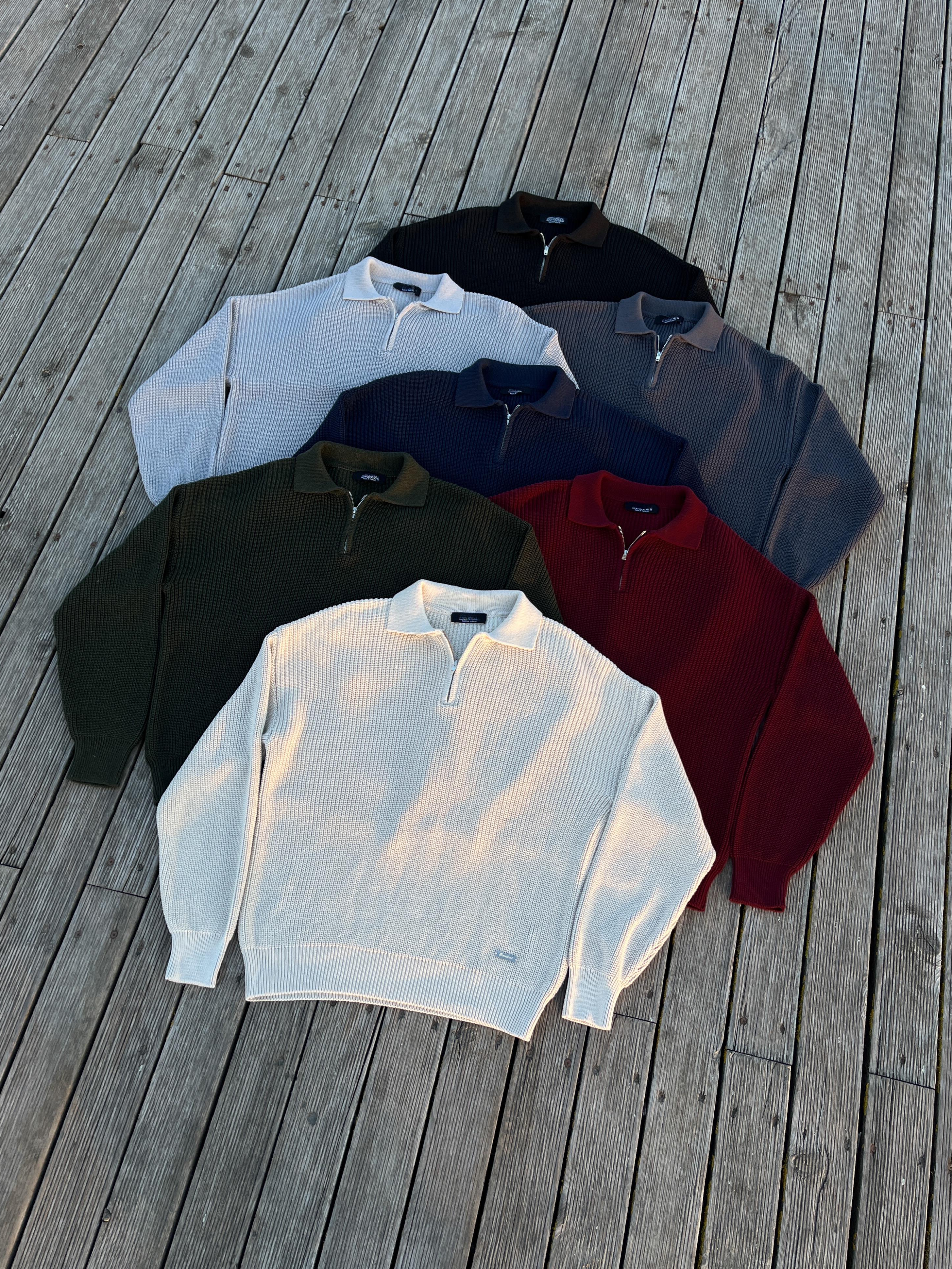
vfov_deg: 65.3
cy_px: 646
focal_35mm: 27
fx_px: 990
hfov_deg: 51.3
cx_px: 490
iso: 50
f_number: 1.6
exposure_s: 1/460
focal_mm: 5.1
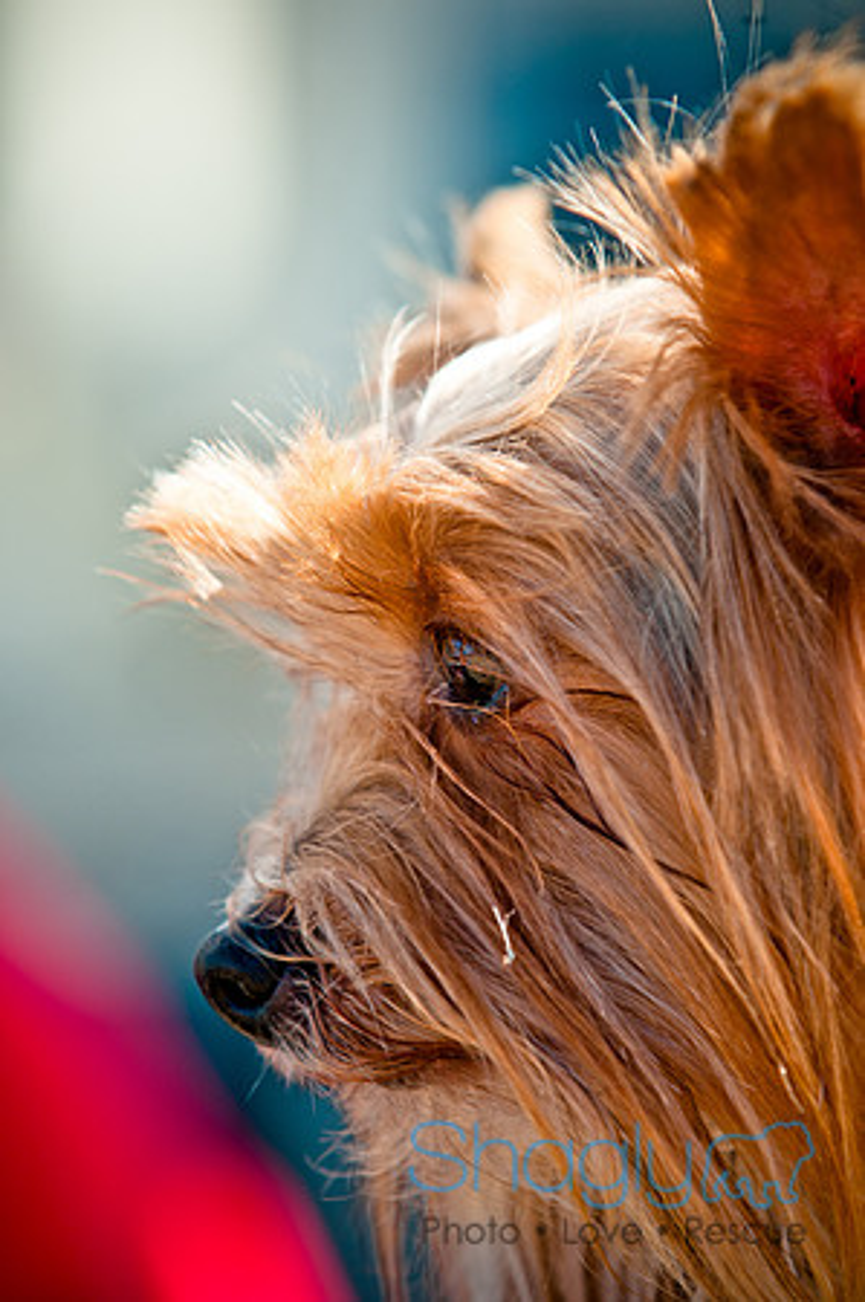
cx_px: 432
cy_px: 651
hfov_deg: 5.2
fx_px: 9482
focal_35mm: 262
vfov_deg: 7.9
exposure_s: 1/400
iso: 200
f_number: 5
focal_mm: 175
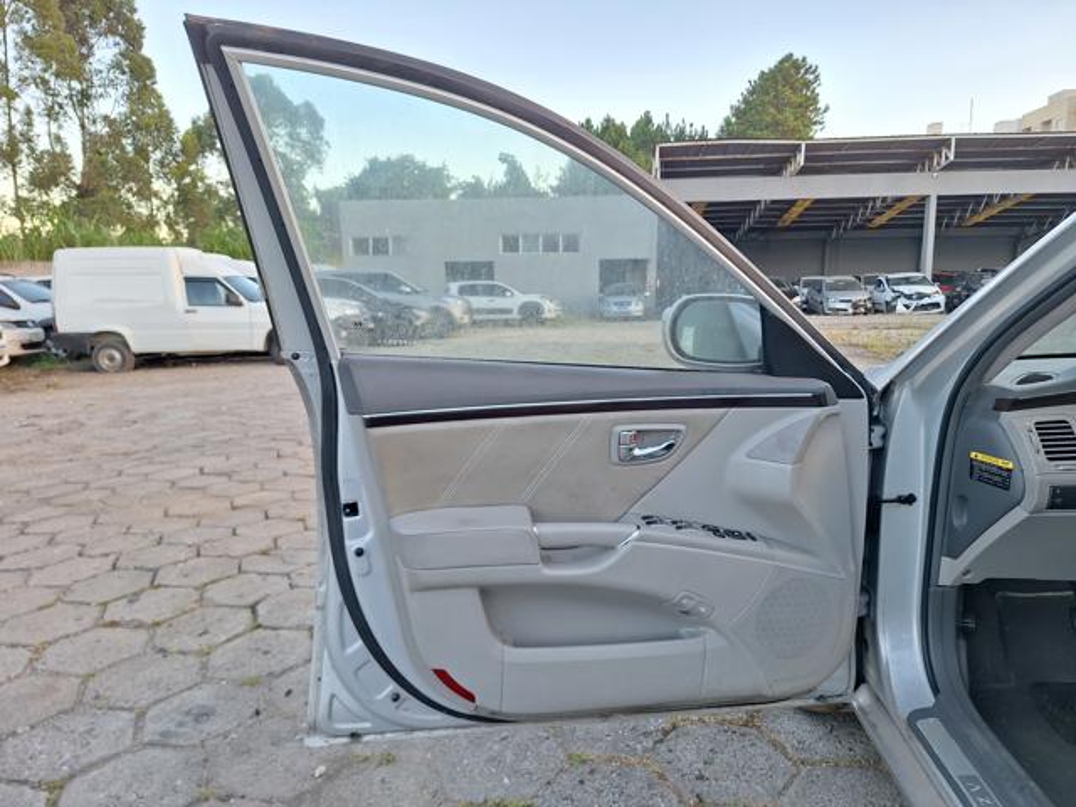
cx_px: 538
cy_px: 404
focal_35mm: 23
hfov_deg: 73.9
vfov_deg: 58.9
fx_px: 715
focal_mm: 5.54
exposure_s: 1/120
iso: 40
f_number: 1.8
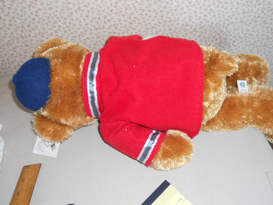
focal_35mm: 32
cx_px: 136
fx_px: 252
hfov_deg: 56.8
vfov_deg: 44.2
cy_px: 102
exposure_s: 1/25
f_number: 3.5
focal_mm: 5.8
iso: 80
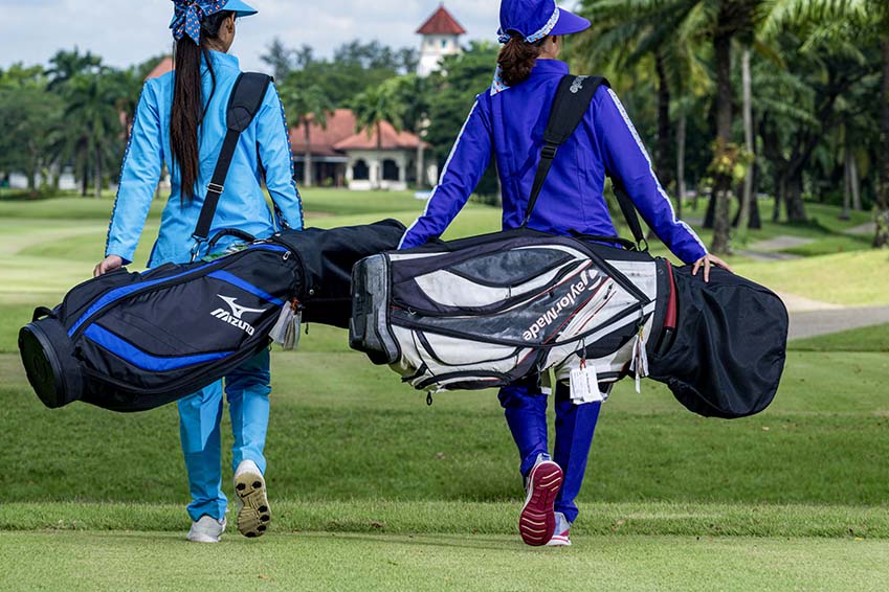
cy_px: 259
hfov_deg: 11.4
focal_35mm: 181
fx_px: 4469
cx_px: 427
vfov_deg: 7.6
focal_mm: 160
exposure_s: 1/200
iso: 50
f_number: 9
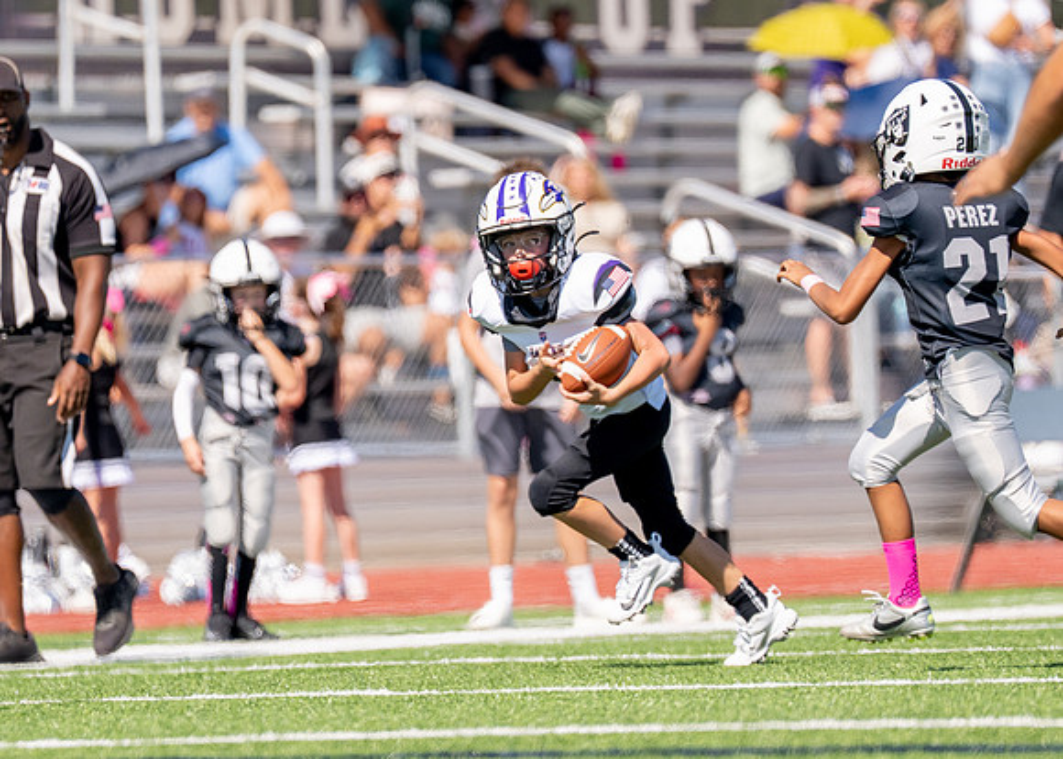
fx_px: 13511
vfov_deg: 3.2
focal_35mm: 448
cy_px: 353
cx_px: 476
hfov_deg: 4.5
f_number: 2.8
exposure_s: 1/5000
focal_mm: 200
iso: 200
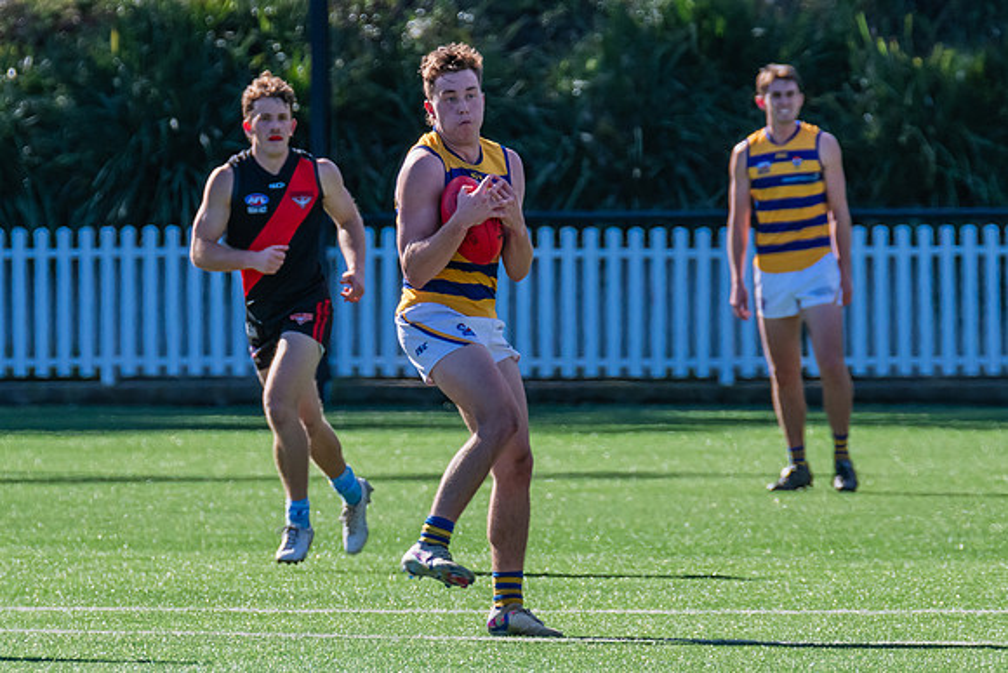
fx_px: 21653
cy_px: 323
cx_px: 471
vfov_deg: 1.8
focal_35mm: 773
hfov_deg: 2.7
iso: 800
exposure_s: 1/1250
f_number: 9
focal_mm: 440
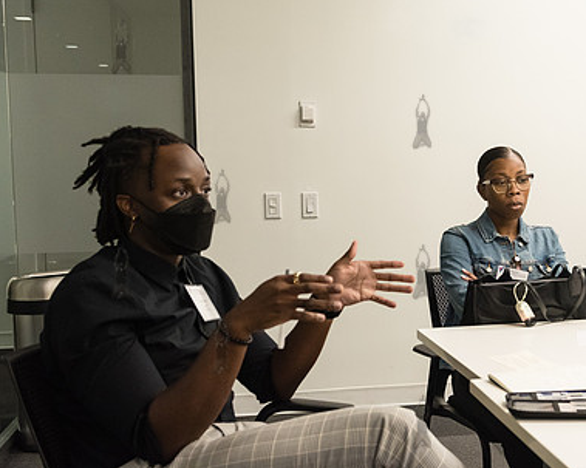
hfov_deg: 34.7
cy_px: 238
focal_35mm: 52
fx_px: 902
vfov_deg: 29.1
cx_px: 482
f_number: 4
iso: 2500
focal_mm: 31
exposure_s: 1/320
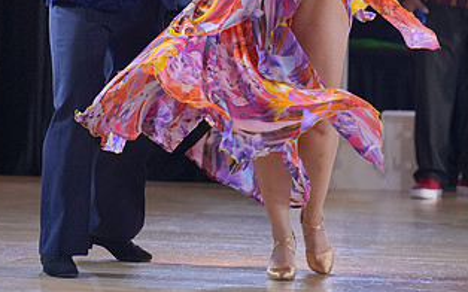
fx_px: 4628
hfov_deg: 5.8
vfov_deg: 3.6
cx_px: 220
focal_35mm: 363
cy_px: -60
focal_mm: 129
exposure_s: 1/500
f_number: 2
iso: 800
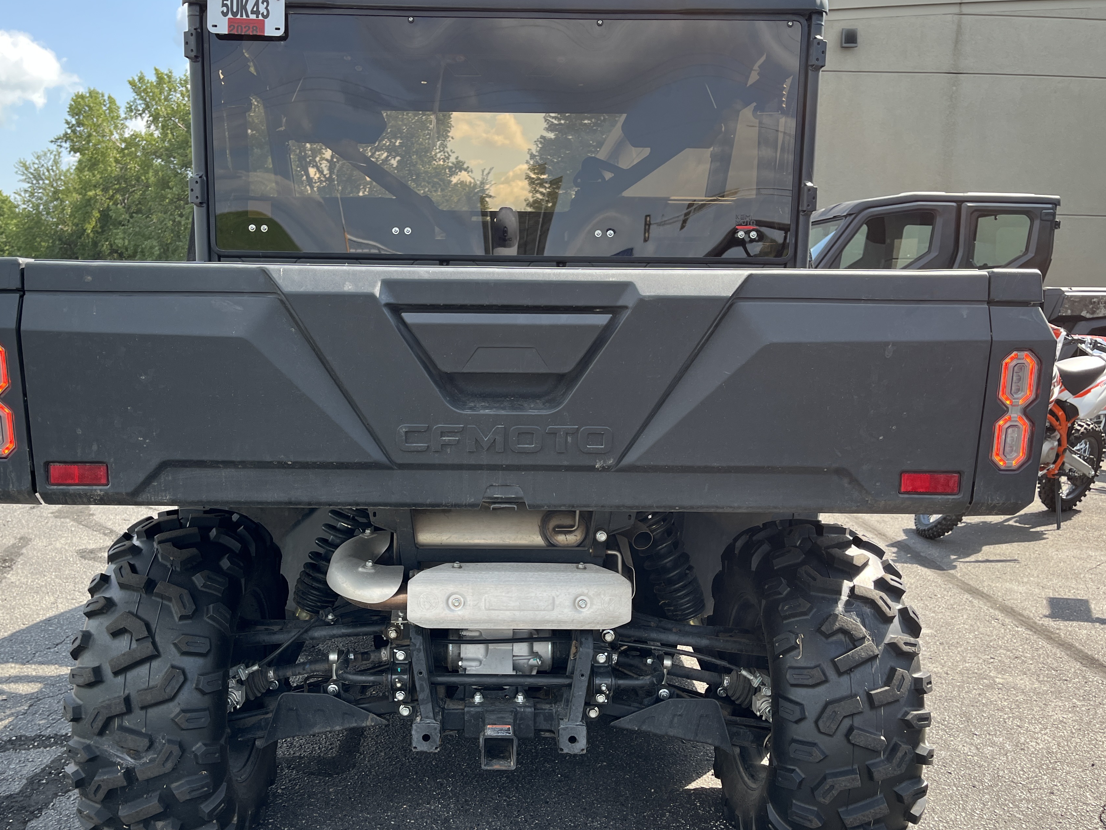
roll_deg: -0.9
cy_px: 439
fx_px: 990
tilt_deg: -8.3
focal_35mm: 31
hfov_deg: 58.2
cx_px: 488
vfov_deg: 45.4
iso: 50
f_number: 1.6
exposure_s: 1/668
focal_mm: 5.1
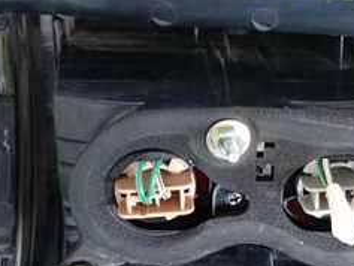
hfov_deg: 25.3
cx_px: 273
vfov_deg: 19.4
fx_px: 778
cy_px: 132
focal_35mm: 76
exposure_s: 1/30
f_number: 2.3
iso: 250
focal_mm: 5.4
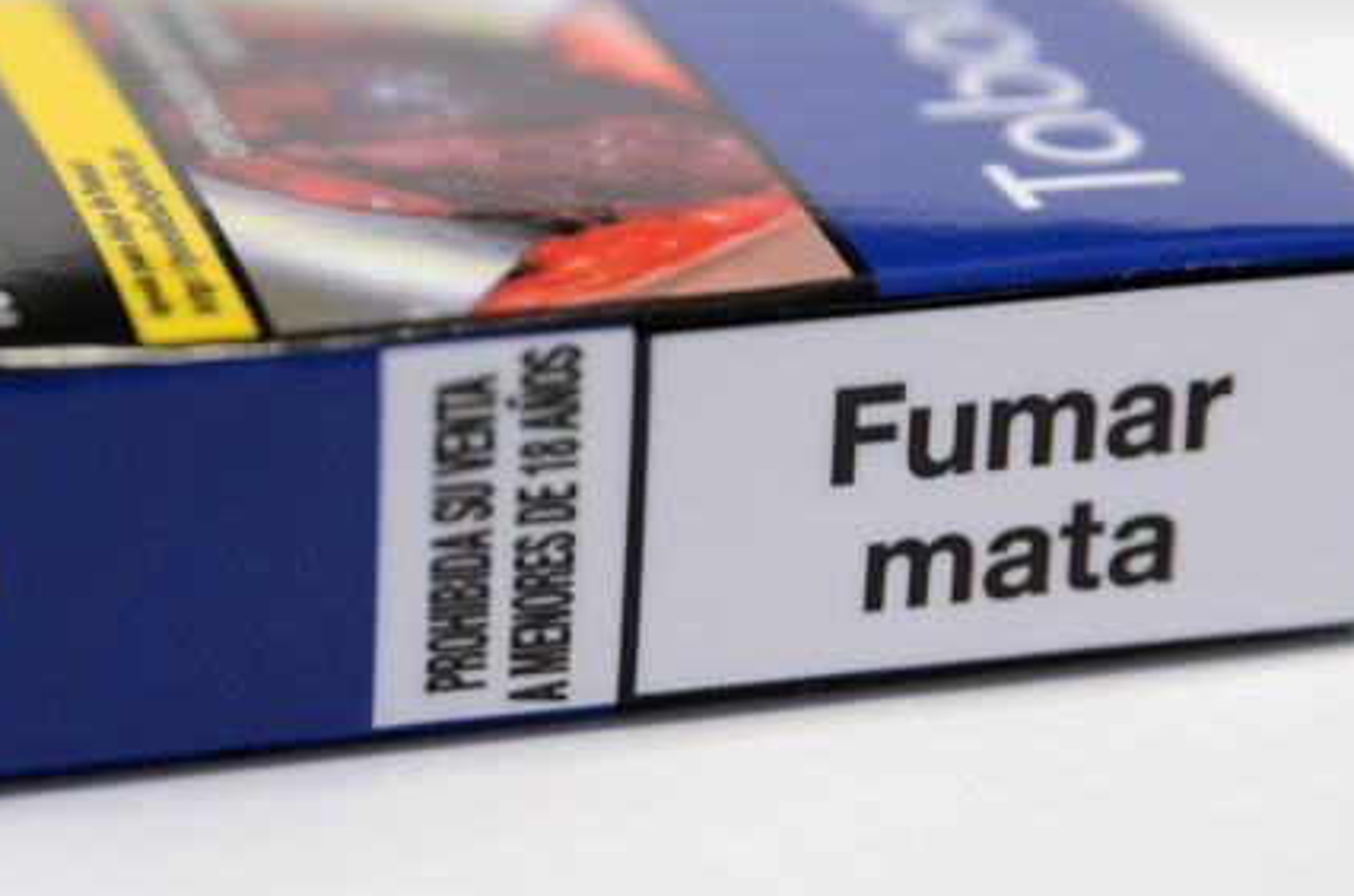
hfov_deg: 12.1
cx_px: 553
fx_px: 6380
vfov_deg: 8.0
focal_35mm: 170
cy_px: 357
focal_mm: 70
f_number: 3.5
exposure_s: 1/100
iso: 400
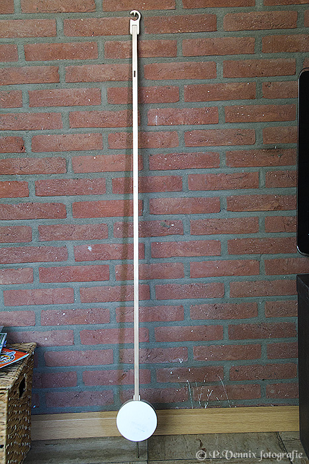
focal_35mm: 44
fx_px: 560
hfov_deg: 30.9
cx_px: 154
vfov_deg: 45.0
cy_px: 232
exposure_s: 1/15
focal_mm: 29
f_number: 6.3
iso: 800
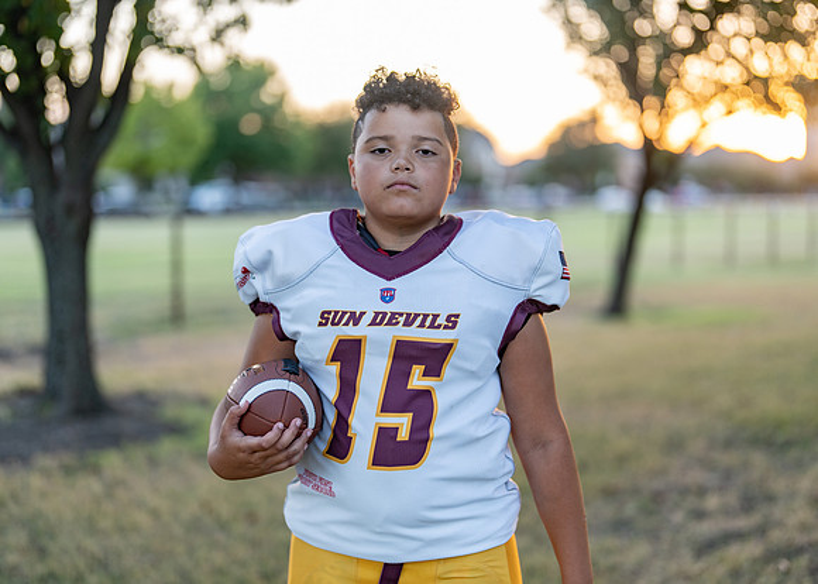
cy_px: 298
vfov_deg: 26.2
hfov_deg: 36.2
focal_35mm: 54
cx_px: 417
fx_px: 1253
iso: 200
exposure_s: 1/500
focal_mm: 50
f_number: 1.2
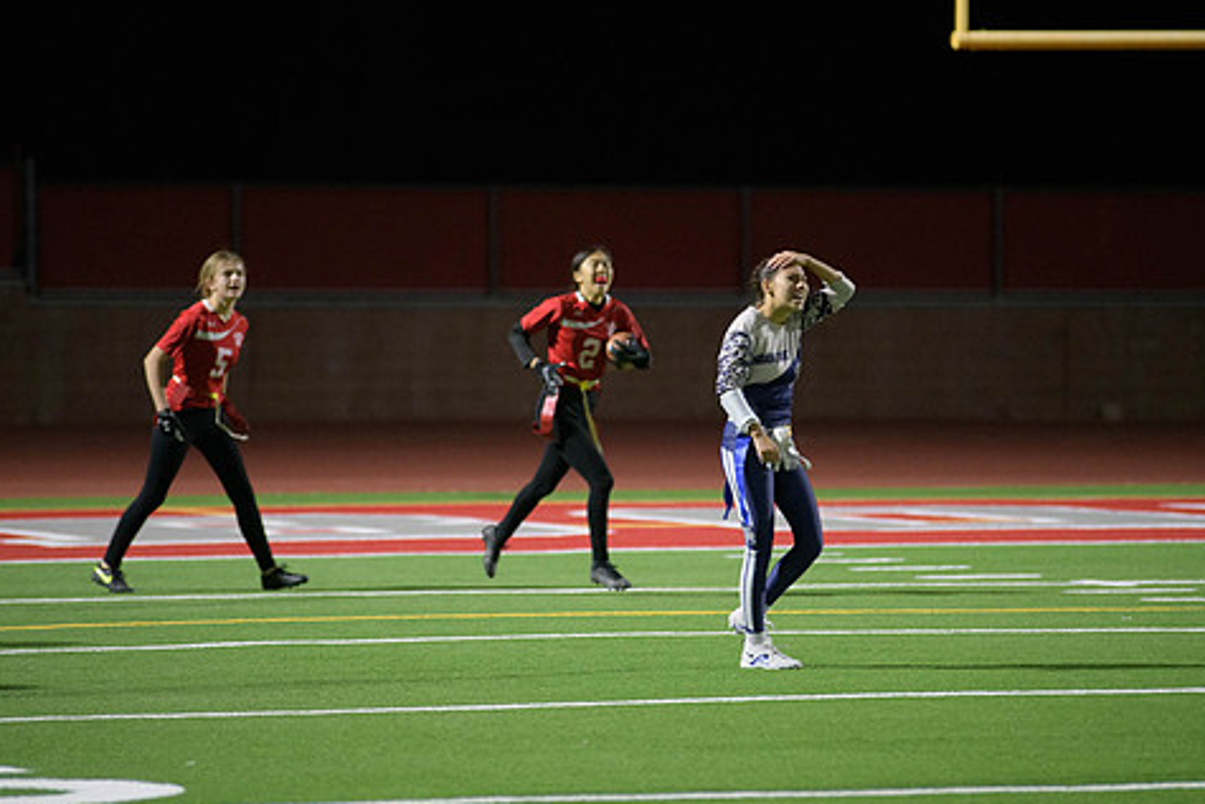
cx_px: 599
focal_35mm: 244
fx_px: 8169
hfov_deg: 8.4
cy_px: 359
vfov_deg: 5.6
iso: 4500
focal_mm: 200
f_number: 2.8
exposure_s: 1/640
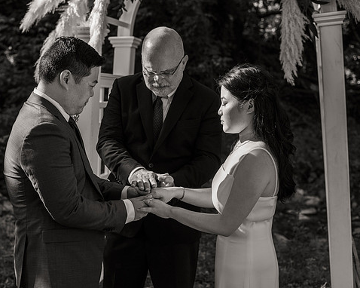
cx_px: 160
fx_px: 607
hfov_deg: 33.0
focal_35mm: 57
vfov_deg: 26.7
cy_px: 145
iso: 1000
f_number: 4
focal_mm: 50
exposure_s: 1/2000
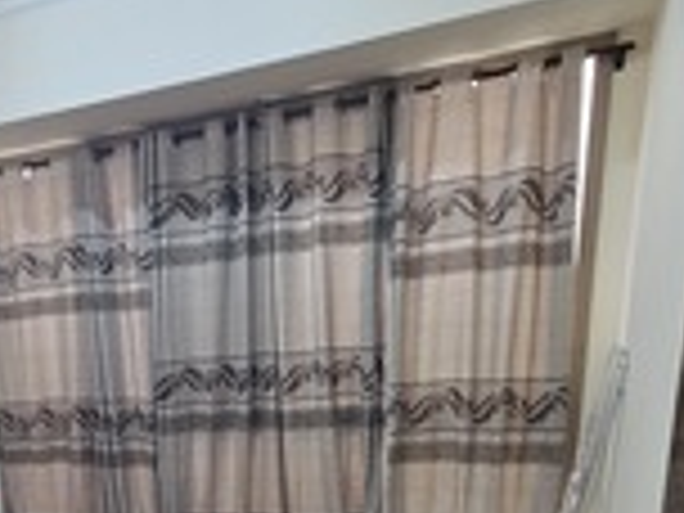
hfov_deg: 44.5
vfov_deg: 31.3
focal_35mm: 39
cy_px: 605
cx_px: 97
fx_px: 771
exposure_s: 1/100
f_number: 1.9
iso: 200
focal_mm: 2.2
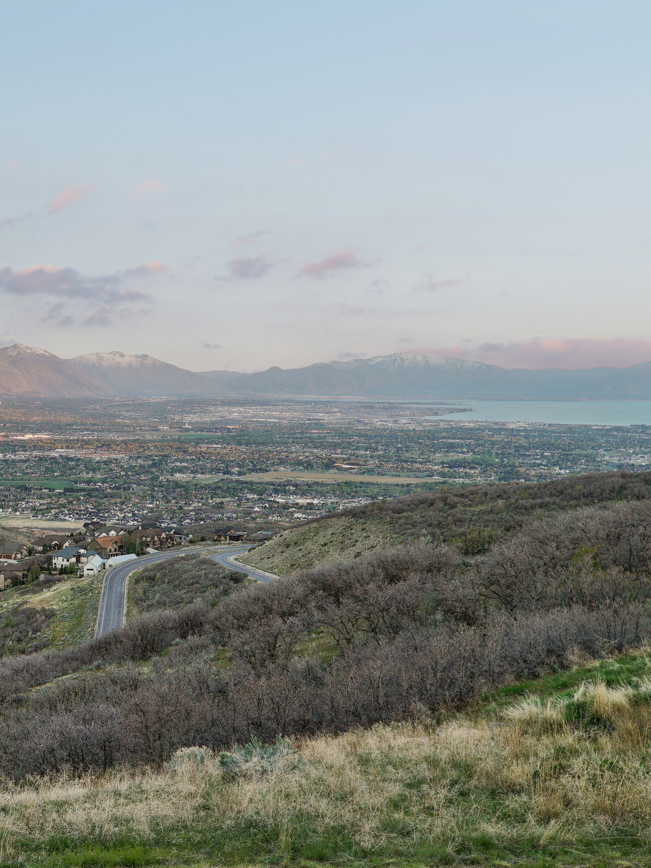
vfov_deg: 37.5
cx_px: 57
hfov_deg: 27.5
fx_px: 1279
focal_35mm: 51
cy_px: 431
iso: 100
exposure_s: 1/20
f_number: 8
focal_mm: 35
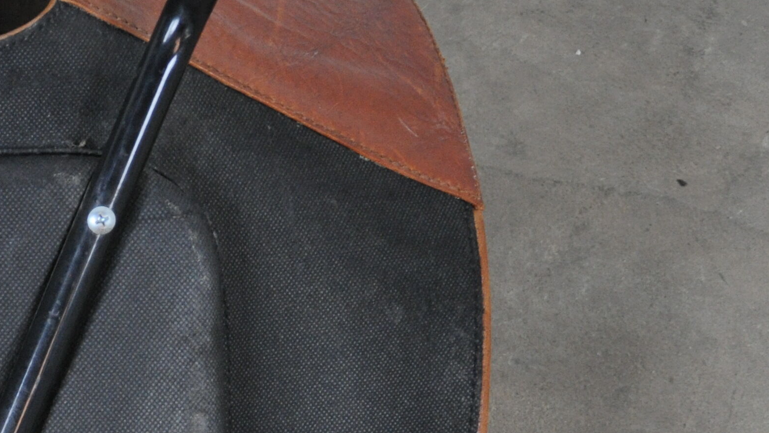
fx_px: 2630
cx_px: -4
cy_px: 613
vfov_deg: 9.2
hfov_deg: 16.3
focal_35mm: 129
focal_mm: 30
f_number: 4.2
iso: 800
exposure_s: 1/40
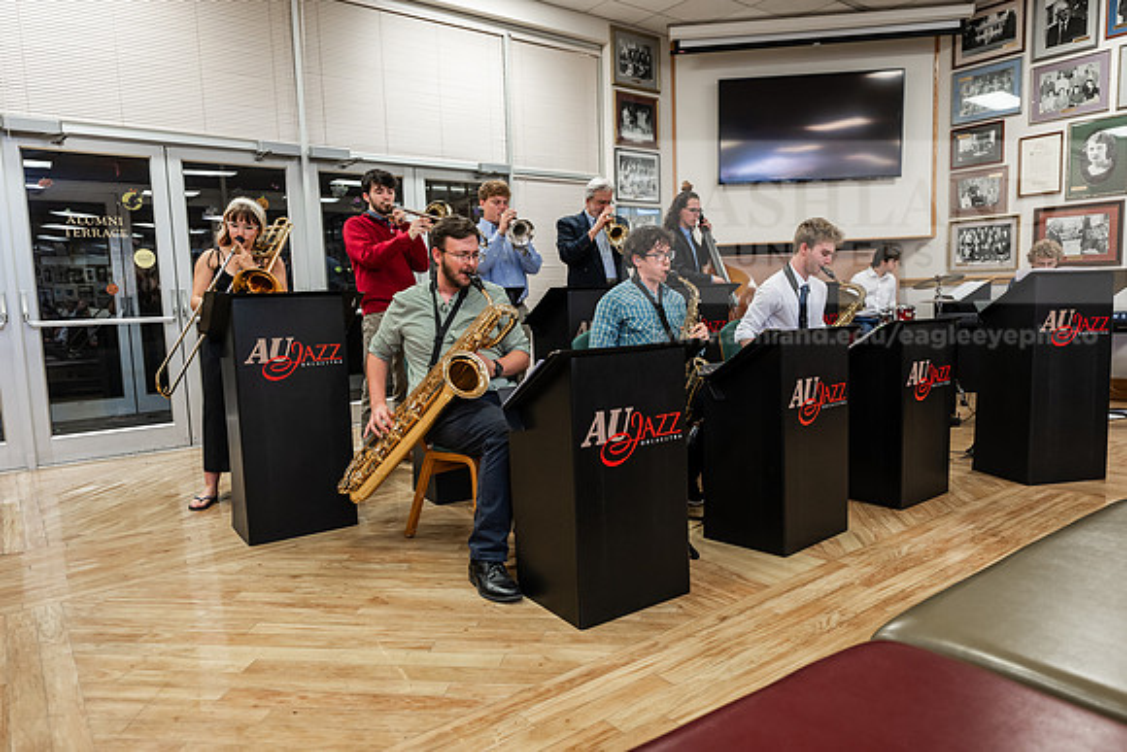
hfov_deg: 73.7
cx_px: 564
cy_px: 376
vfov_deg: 53.2
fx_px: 751
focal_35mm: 24
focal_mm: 24
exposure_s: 1/125
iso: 800
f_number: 2.8
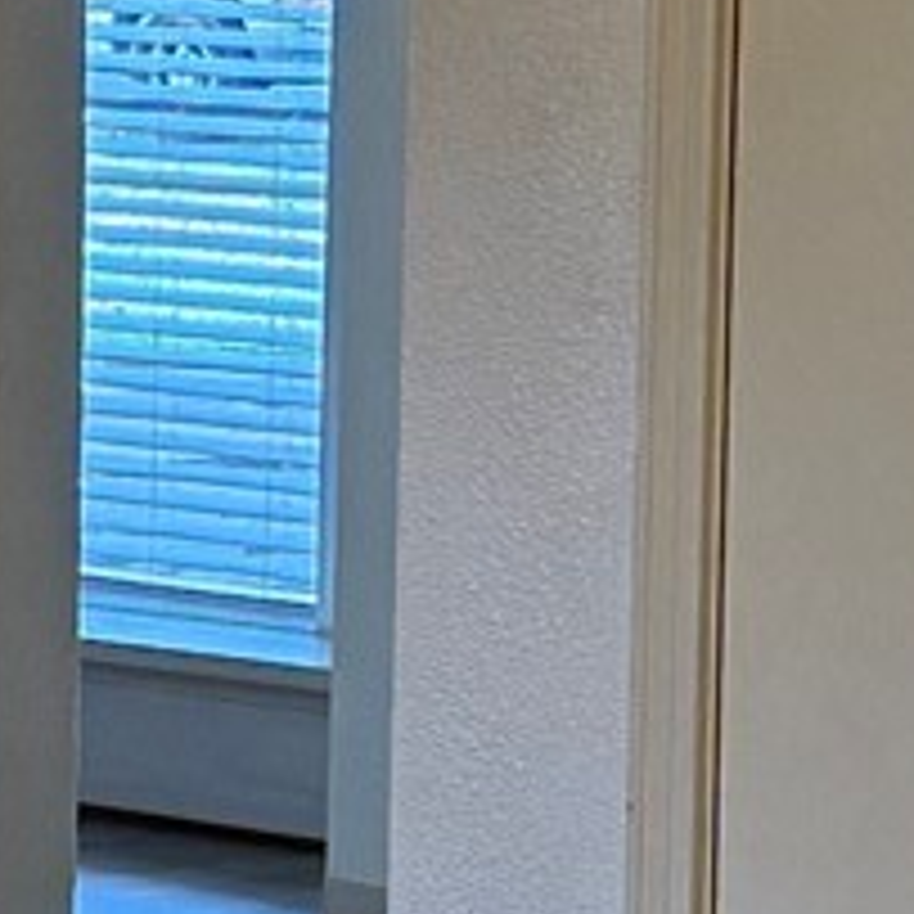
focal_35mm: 214
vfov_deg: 8.2
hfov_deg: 8.1
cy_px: 288
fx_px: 6393
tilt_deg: -4.3
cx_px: -248
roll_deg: -1.5
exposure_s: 1/120
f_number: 1.78
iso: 250
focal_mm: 6.76
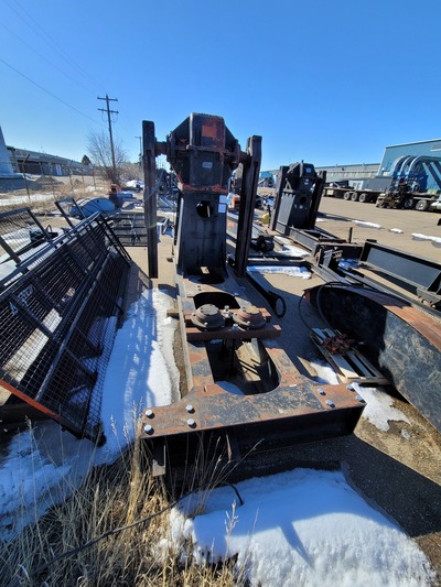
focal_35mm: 13
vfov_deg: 106.2
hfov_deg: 89.9
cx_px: 220
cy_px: 294
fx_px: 221
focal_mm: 2.2
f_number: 2.2
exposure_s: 1/1576
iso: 64
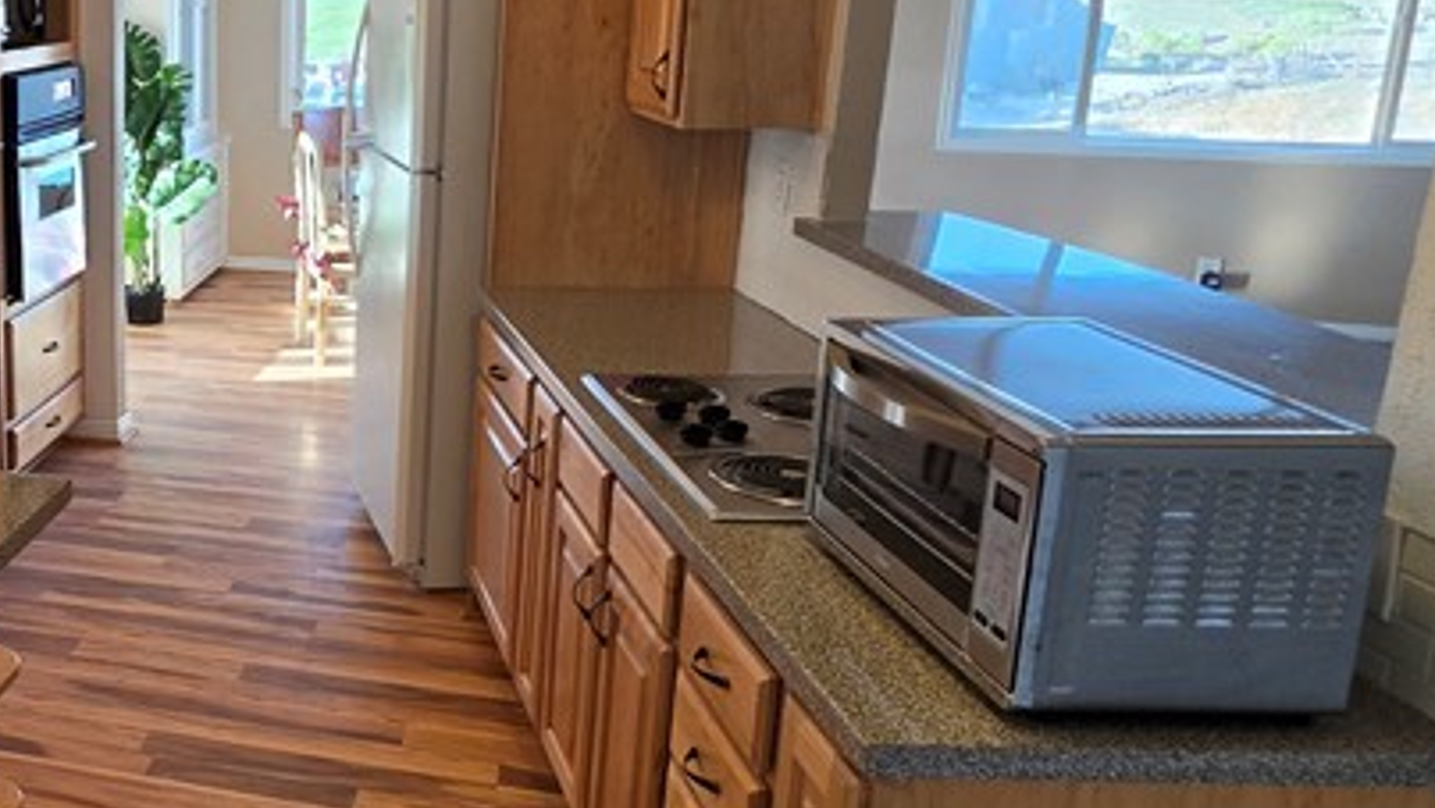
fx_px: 1370
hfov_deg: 48.8
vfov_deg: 32.7
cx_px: 118
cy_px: 310
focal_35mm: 36
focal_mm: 2.2
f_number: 1.9
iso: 80
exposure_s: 1/120
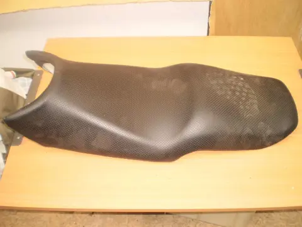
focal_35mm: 36
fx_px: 314
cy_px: 114
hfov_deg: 51.4
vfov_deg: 39.7
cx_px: 151
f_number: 3.1
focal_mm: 6.3
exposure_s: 1/40
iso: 64
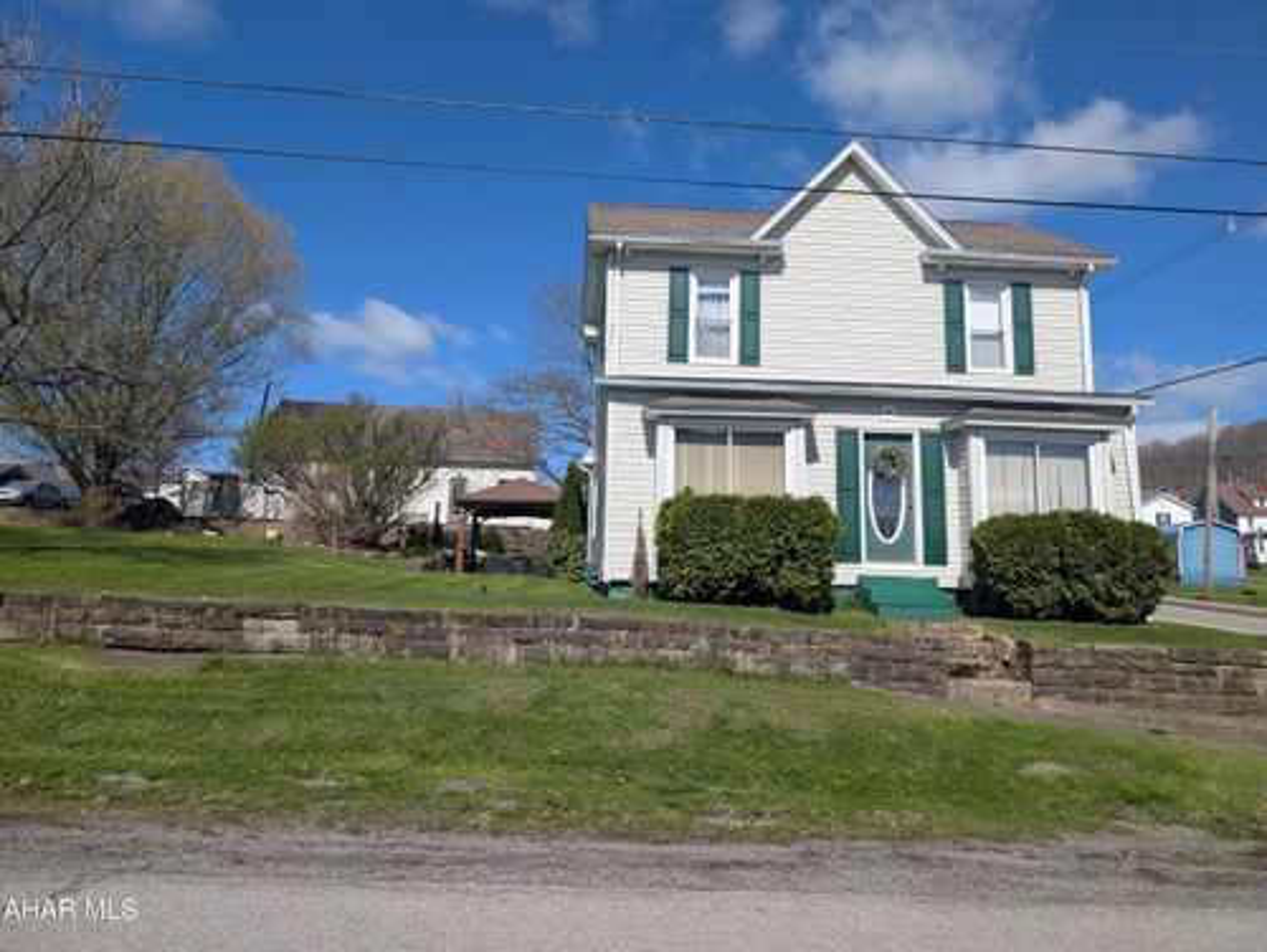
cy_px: 476
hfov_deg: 71.5
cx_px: 634
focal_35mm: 24
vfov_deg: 56.9
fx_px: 879
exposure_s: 1/1393
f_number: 1.68
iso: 19
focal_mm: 6.9
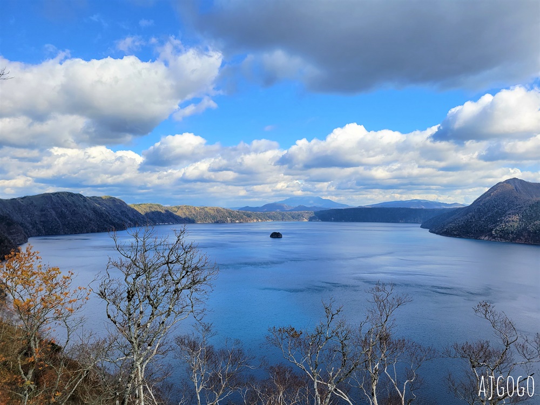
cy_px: 202
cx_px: 270
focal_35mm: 26
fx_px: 406
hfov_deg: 67.3
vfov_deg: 53.1
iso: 40
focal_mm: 5.4
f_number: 1.8
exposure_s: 1/2000
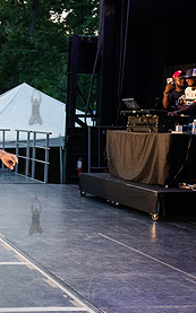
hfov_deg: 17.8
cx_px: -111
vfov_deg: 32.0
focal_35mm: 64
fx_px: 547
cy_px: 160
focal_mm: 29
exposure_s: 1/500
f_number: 3.5
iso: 4000
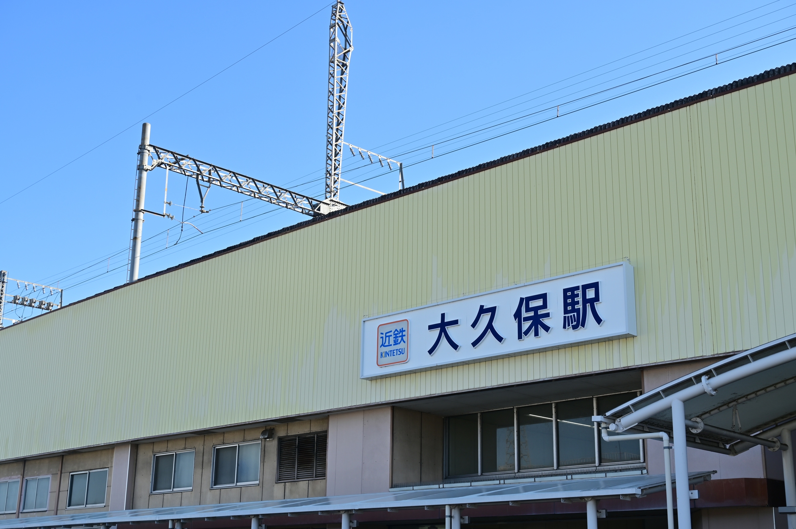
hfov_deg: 43.6
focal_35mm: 45
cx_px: 398
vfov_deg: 29.8
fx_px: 994
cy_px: 264
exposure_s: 1/125
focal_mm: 45
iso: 100
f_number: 9
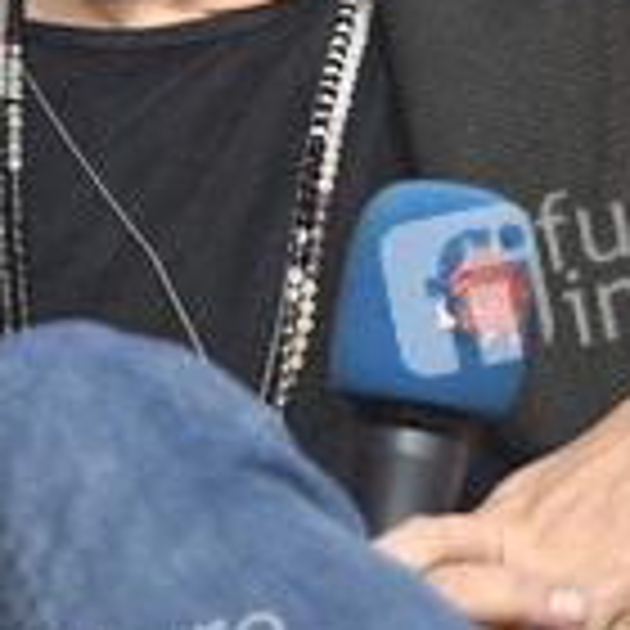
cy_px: 45
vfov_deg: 1.8
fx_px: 20014
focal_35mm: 972
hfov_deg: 1.8
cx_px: 202
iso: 3200
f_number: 4.5
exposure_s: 1/500
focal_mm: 400
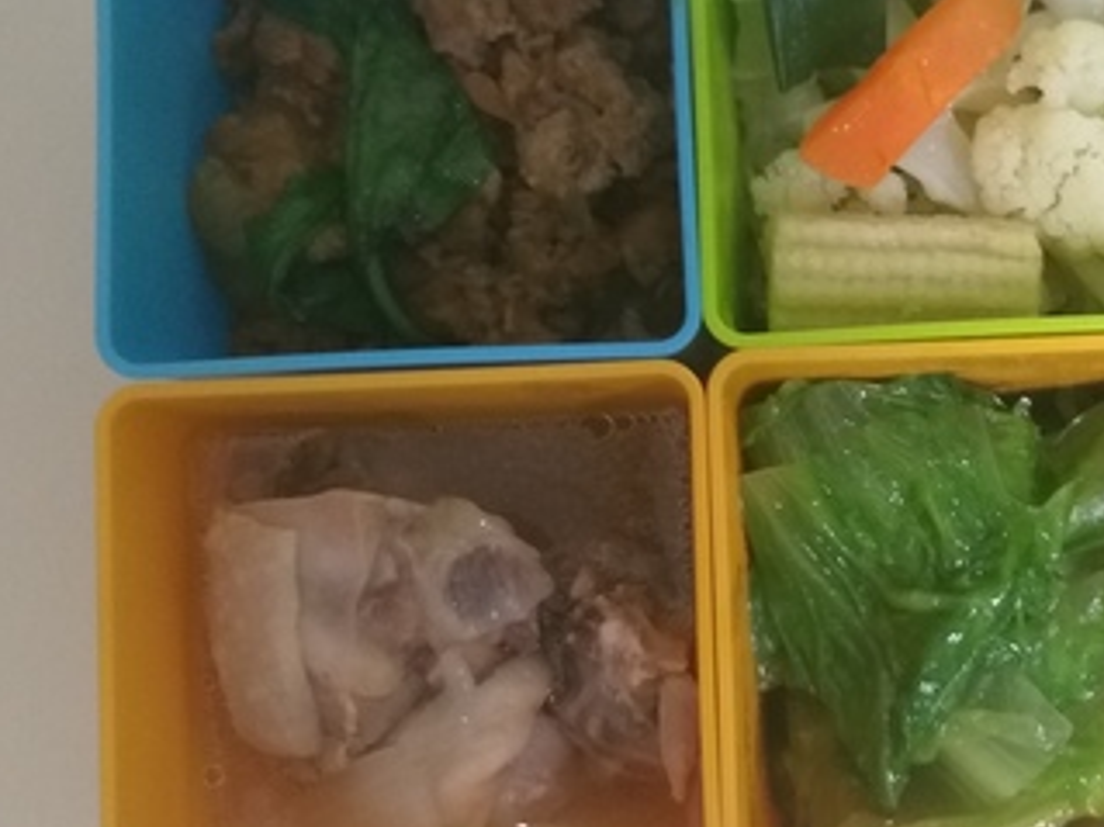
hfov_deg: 32.7
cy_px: 403
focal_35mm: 57
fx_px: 1817
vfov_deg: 25.6
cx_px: 917
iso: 320
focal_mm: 3.93
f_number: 1.7
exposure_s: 1/24
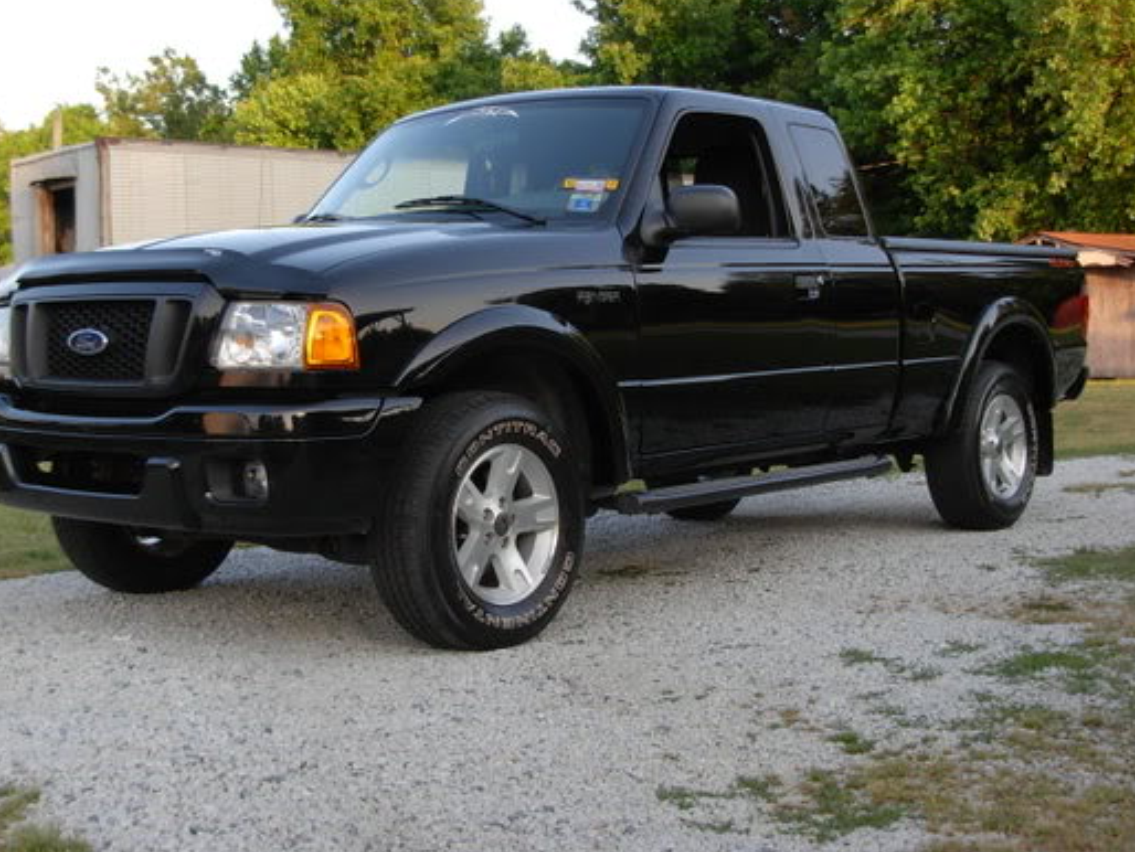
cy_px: 340
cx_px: 448
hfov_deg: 34.2
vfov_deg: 26.1
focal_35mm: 56
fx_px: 1837
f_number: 3.1
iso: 79
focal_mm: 7.5
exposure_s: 1/114
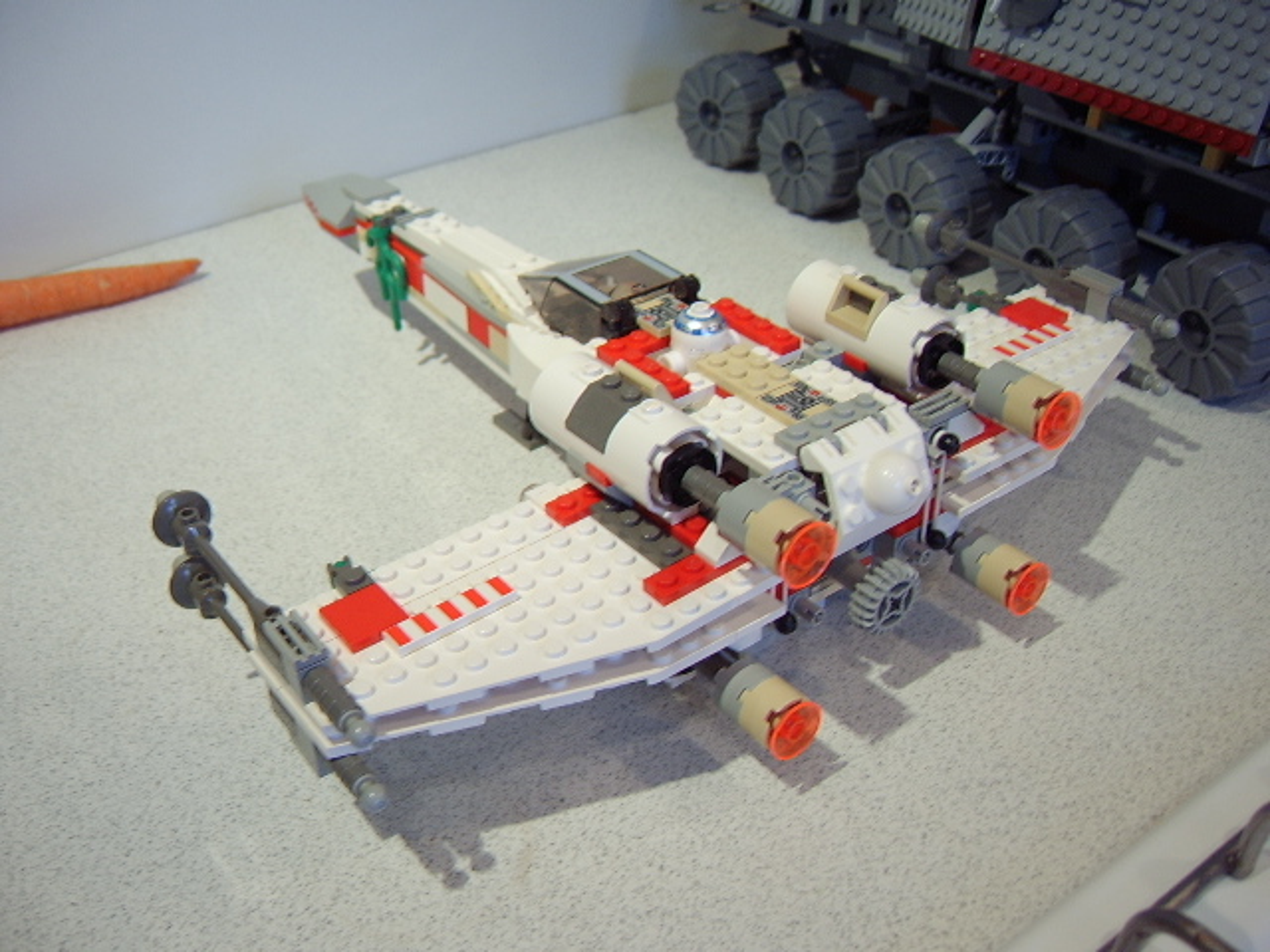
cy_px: 476
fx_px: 1137
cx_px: 635
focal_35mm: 31
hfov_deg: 58.4
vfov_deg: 45.4
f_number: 2.7
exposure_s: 1/16
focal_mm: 8.13
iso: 100
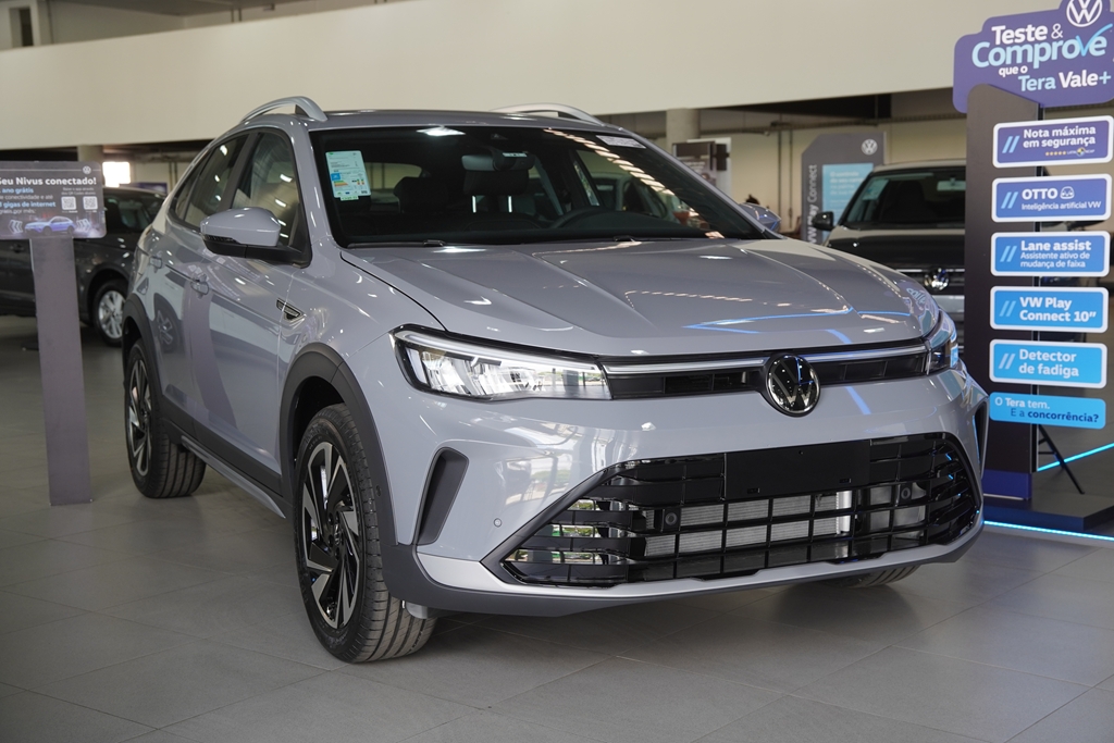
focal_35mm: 48
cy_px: 372
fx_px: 1485
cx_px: 557
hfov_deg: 41.1
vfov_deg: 28.1
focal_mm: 32
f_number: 4
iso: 250
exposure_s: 1/60
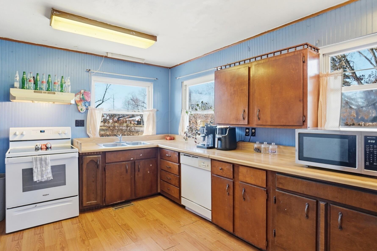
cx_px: 181
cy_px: 116
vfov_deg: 65.6
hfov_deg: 88.3
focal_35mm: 19
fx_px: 194
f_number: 4
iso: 100
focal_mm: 11
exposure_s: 1/250
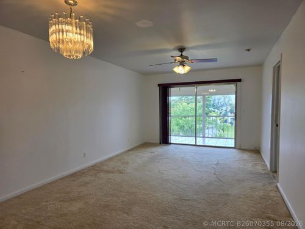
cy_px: 114
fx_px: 203
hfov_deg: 73.9
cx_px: 152
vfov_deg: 58.9
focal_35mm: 23
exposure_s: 1/120
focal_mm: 6.3
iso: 32
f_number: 1.7
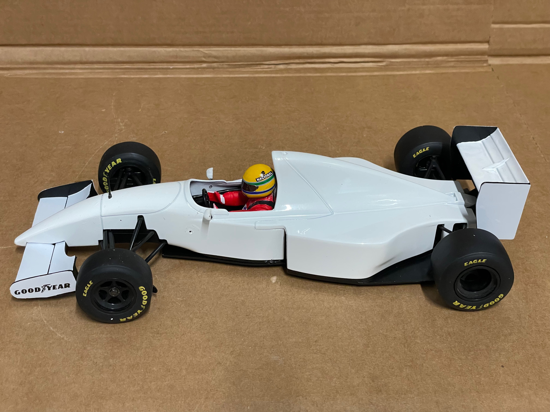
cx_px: 275
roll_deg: +0.9
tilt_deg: -34.3
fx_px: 826
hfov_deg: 36.8
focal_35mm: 52
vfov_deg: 28.0
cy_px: 206
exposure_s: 1/50
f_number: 2
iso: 250
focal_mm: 6
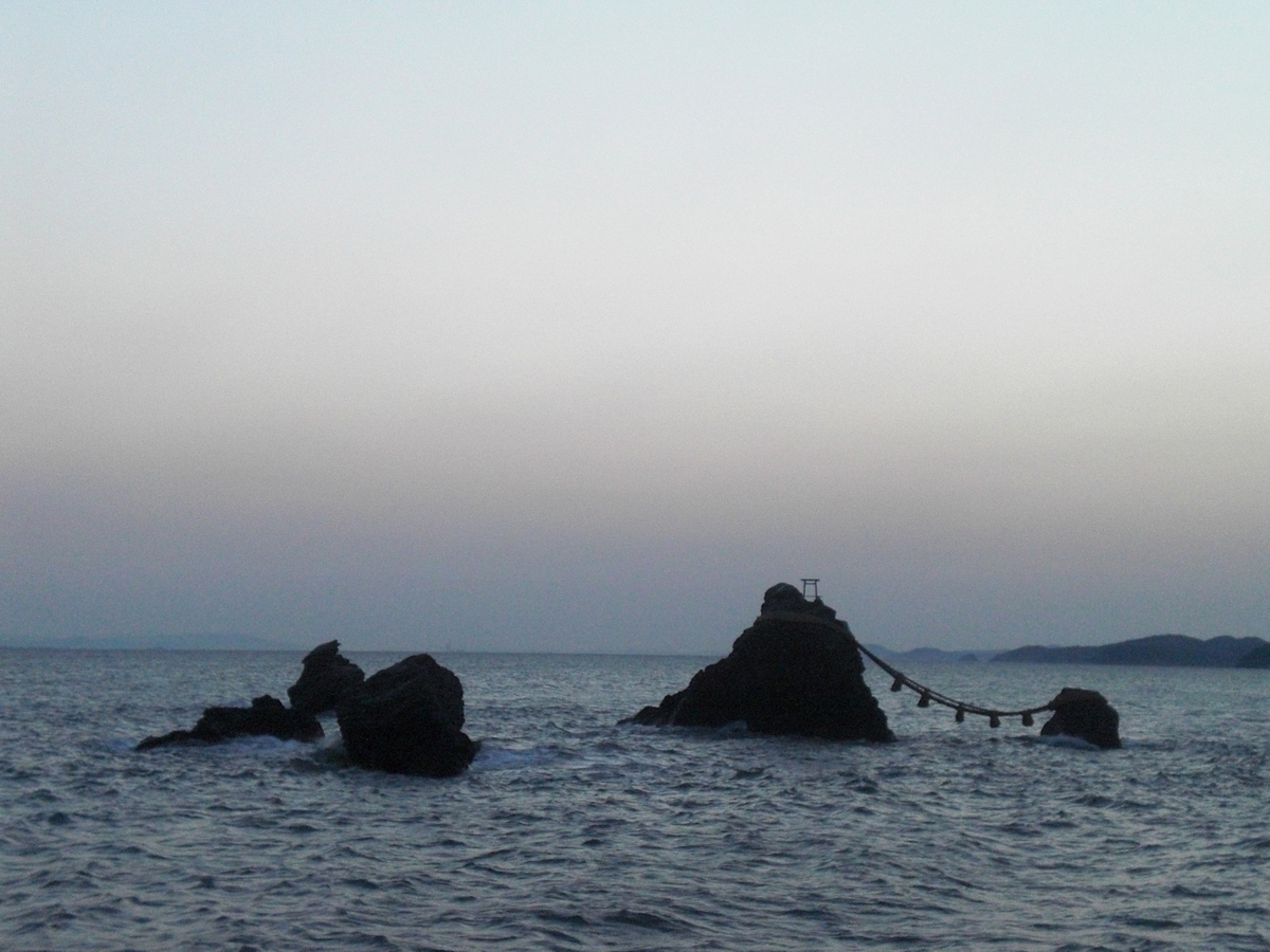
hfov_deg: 30.7
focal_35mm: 63
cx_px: 635
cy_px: 476
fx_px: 2311
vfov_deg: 23.3
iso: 400
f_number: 4
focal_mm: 10.4
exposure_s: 1/100
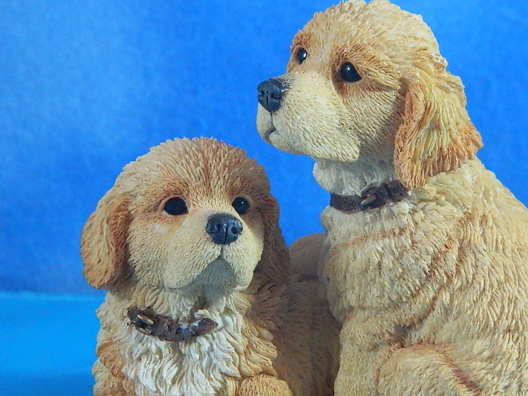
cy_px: 239
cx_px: 312
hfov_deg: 16.8
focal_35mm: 117
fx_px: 1784
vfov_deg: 12.7
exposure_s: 1/30
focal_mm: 15.1
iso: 400
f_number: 4.2
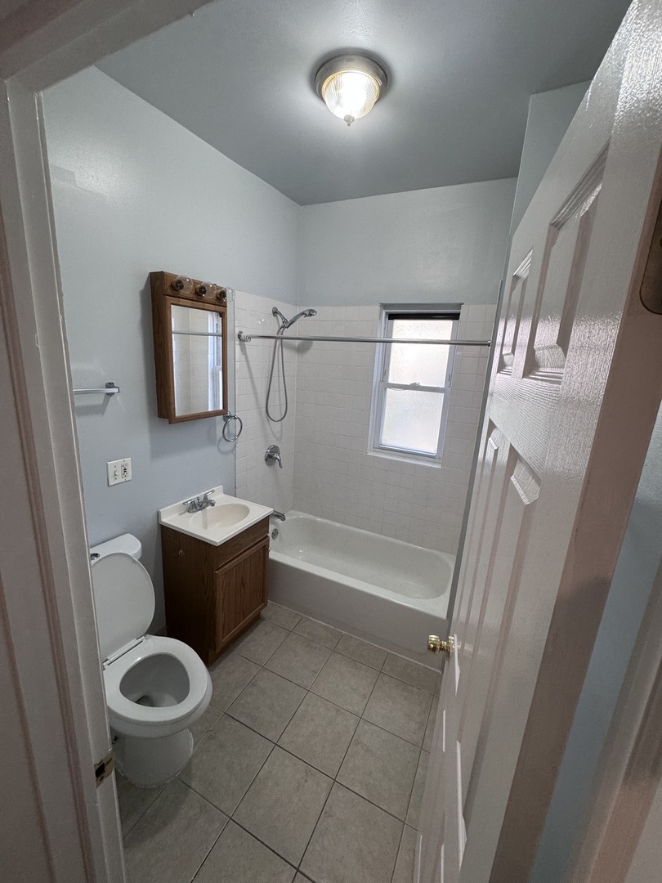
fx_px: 357
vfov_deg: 102.1
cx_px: 331
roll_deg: -3.2
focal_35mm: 14
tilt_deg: -13.7
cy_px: 442
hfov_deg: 85.7
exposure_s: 1/60
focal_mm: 2.22
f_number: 2.2
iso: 160
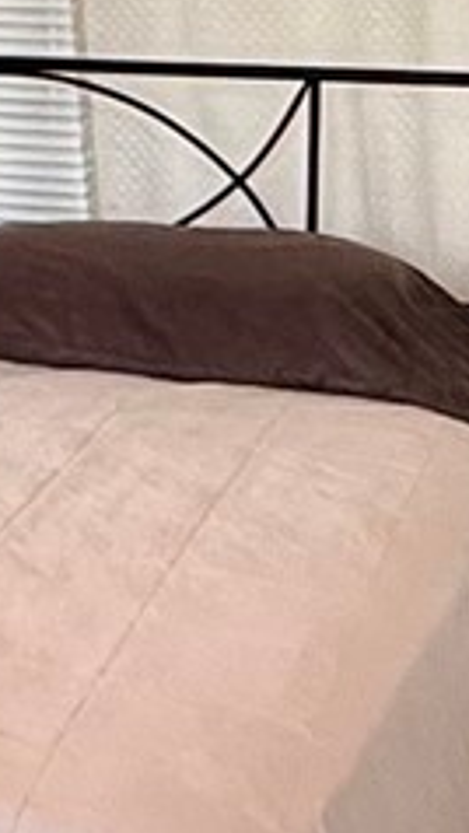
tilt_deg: -6.0
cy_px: 56
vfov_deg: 17.1
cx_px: -948
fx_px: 2717
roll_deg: +1.8
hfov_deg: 8.3
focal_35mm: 123
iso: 100
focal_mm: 2.22
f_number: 2.2
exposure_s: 1/120
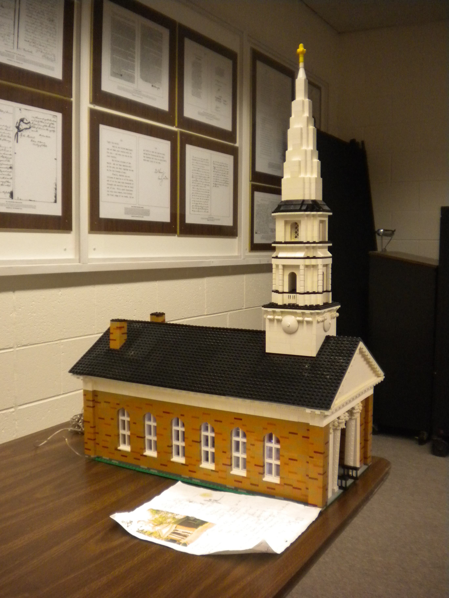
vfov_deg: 52.6
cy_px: 299
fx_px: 605
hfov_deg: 40.7
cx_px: 224
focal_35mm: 35
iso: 400
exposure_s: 1/42
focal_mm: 6.3
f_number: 3.1
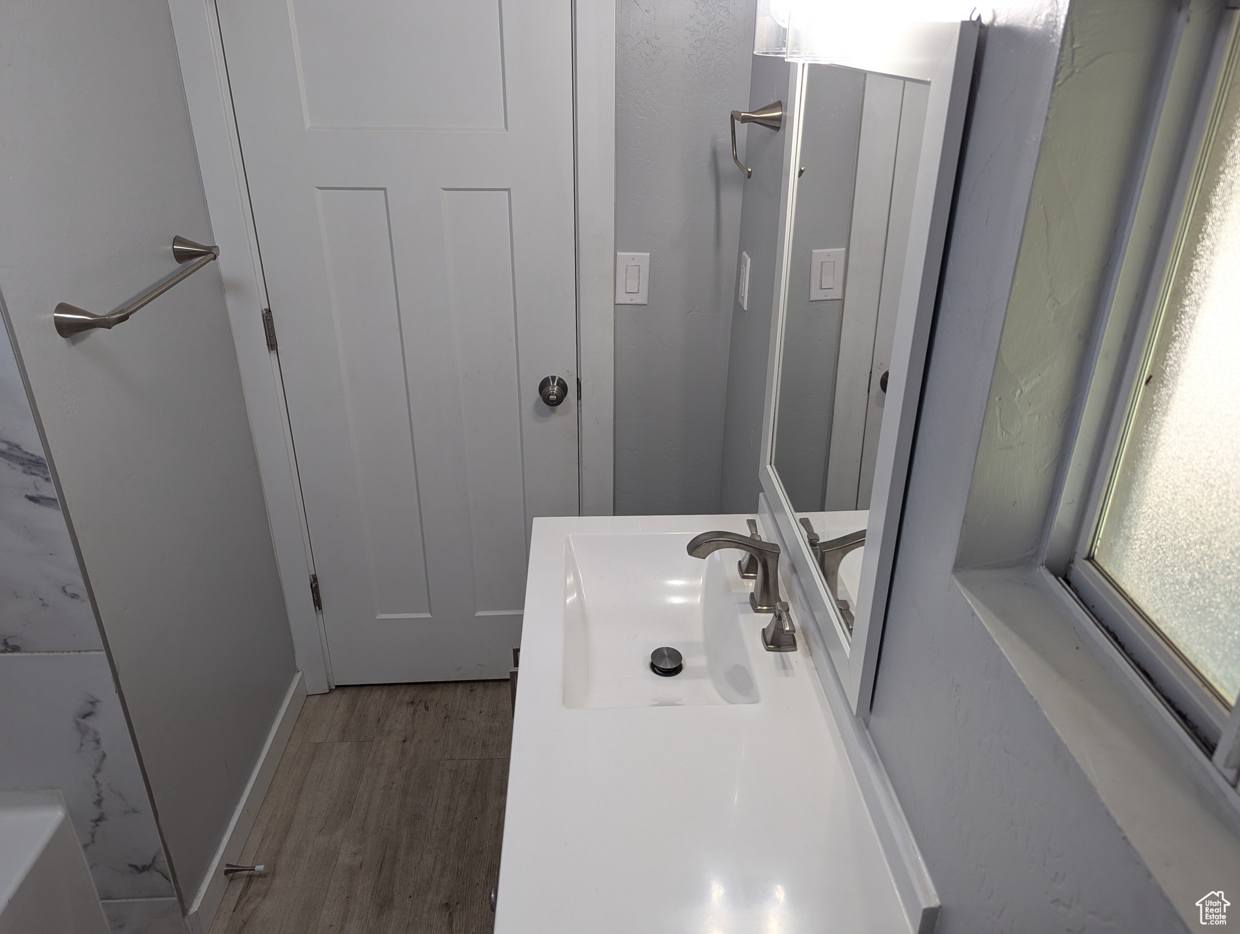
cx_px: 620
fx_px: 861
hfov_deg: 71.5
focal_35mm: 24
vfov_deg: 56.9
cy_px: 467
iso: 99
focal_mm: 6.81
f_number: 1.85
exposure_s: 1/120
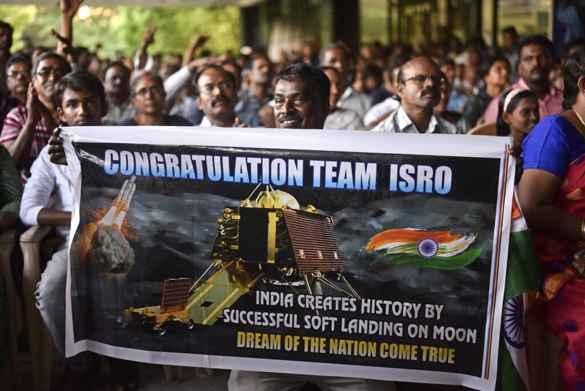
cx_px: 292
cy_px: 196
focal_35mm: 40
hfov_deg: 48.4
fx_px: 650
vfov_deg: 33.4
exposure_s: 1/400
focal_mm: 40
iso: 1000
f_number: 1.4
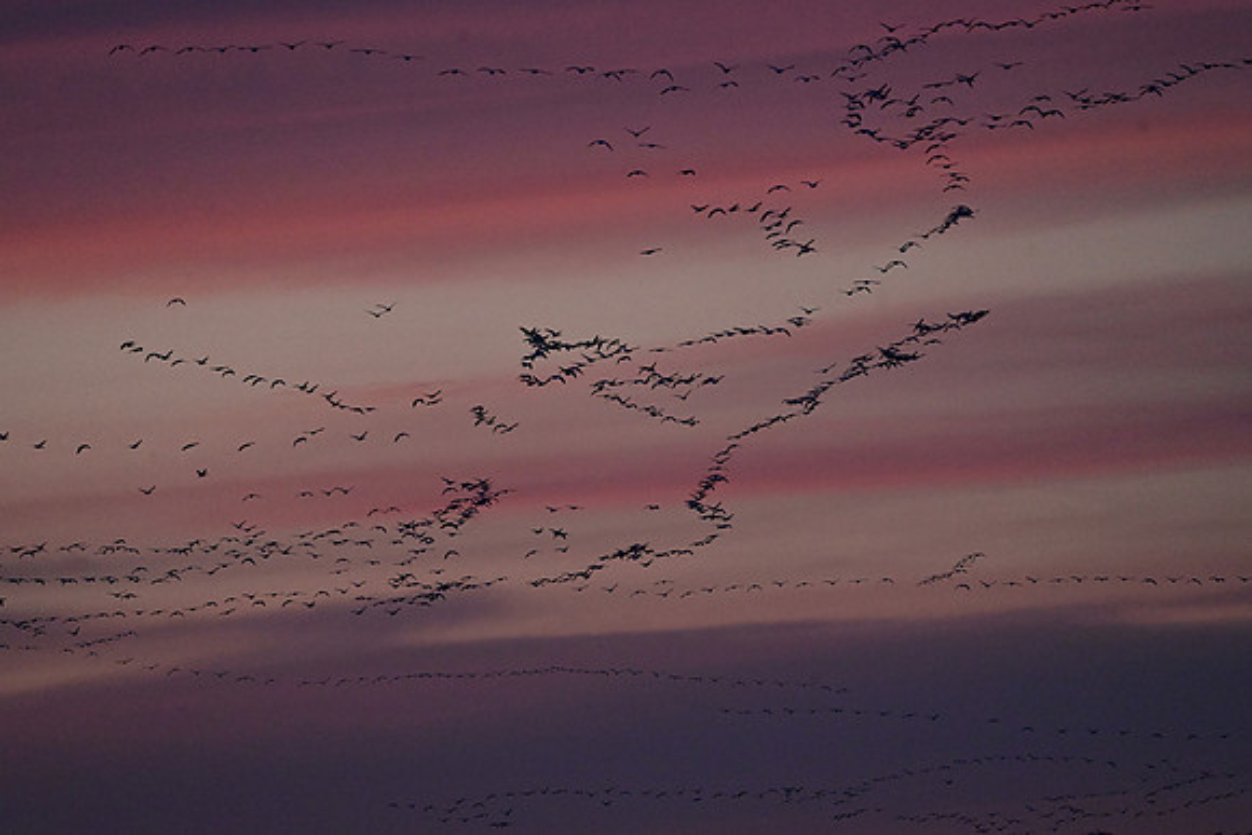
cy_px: 418
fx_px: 20871
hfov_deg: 3.4
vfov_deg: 2.3
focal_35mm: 600
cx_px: 626
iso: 6400
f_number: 6.3
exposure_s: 1/1250
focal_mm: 600
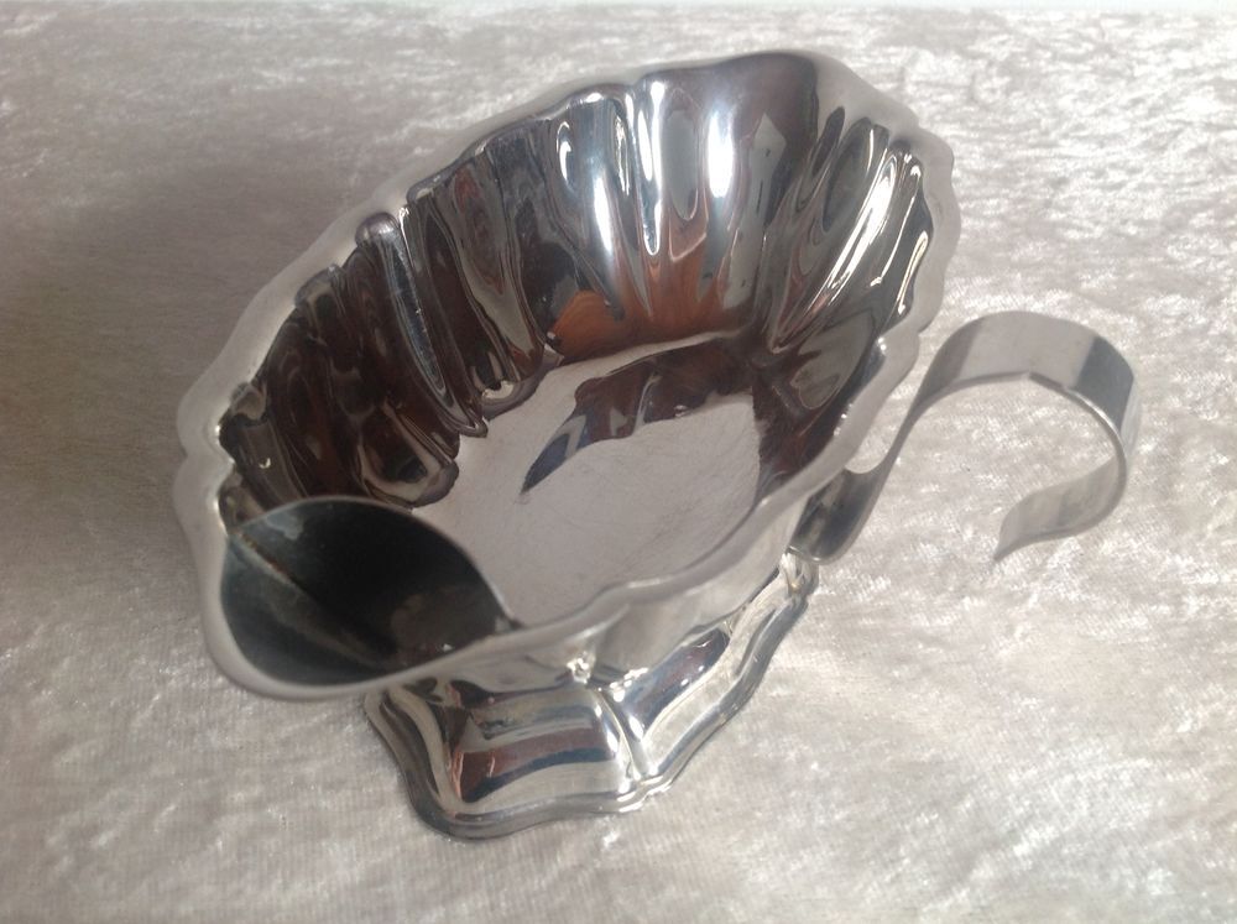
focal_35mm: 35
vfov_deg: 40.6
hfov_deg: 52.7
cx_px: 618
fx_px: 1249
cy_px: 462
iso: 80
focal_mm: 4.28
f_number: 2.4
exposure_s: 1/15
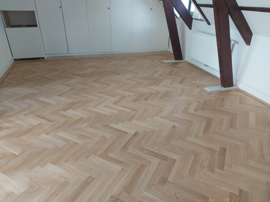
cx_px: 135
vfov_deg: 56.8
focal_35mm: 24
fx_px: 187
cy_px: 101
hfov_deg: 71.6
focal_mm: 5.23
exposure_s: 1/50
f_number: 1.8
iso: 100
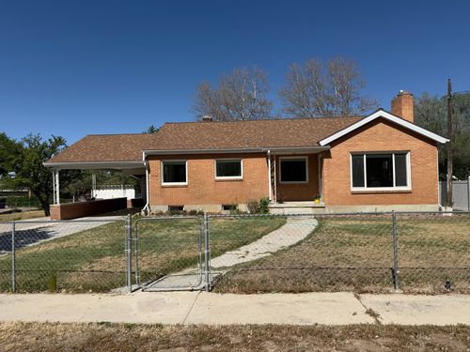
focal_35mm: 24
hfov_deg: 71.6
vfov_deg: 56.8
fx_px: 326
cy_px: 176
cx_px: 235
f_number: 1.78
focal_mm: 6.76
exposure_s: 1/8130
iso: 80
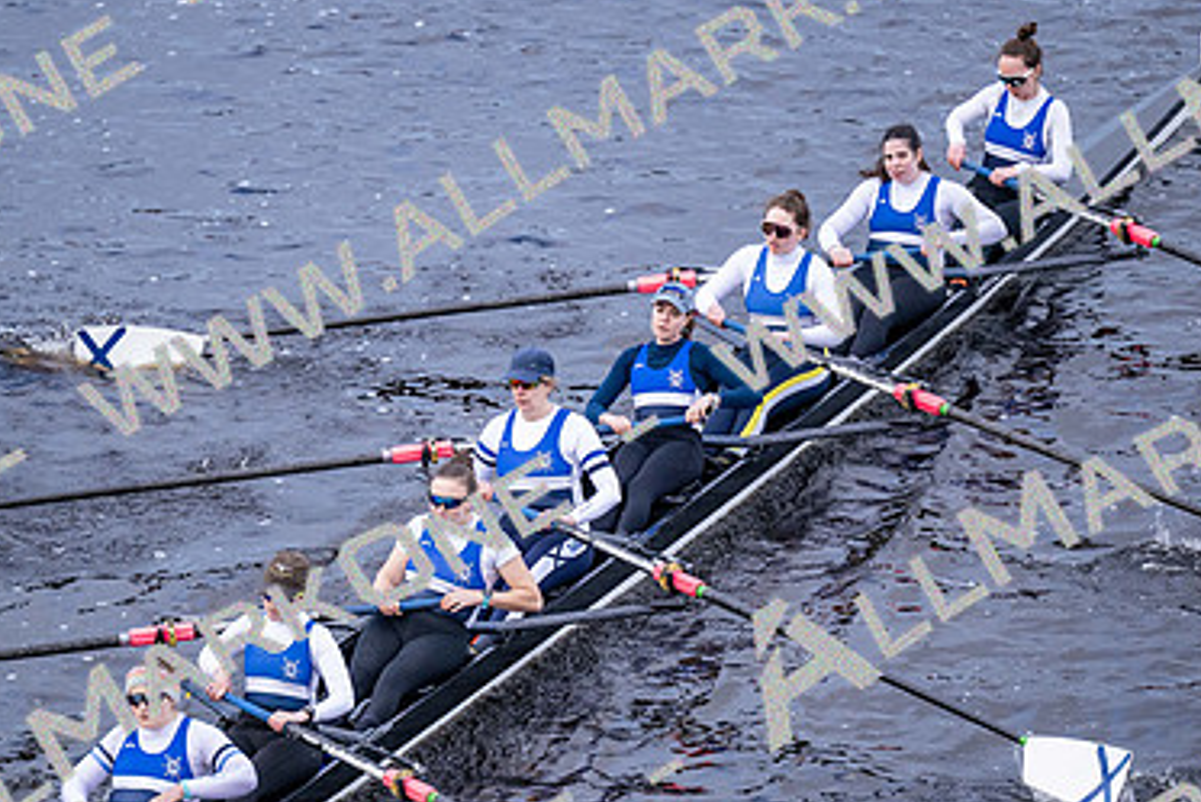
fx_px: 10379
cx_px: 477
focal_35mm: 311
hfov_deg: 6.6
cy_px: 446
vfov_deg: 4.4
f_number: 2.8
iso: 1400
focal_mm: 200
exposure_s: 1/2000
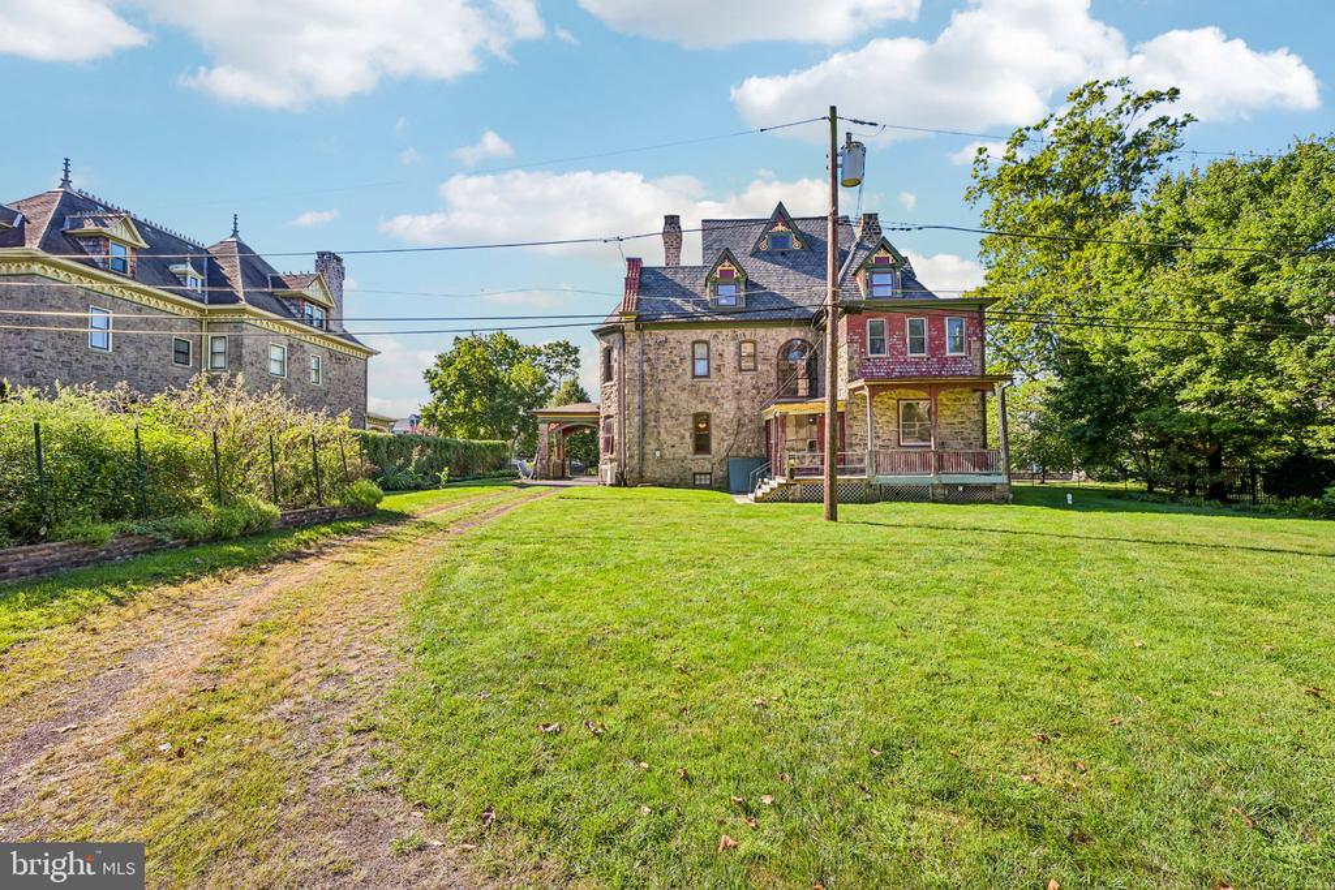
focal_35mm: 14
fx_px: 519
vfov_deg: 81.2
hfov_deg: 104.2
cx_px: 668
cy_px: 445
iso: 100
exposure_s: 1/100
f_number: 8
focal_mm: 14
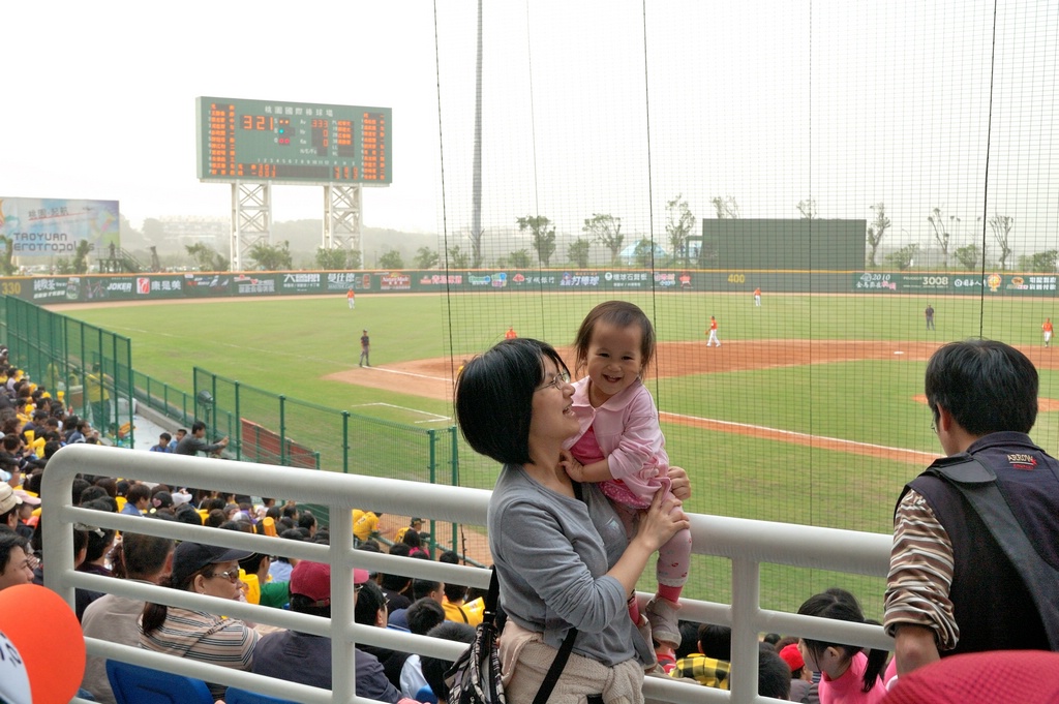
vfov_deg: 29.8
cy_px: 352
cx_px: 530
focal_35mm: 45
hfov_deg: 43.6
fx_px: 1323
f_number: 8
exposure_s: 1/320
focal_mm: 30
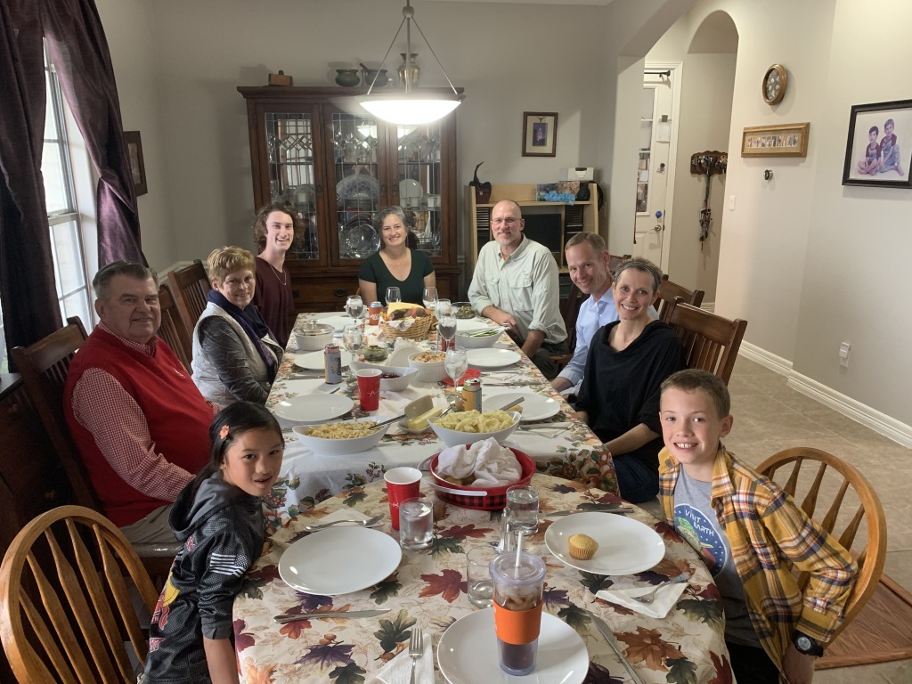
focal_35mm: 26
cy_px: 342
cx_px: 456
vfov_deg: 53.1
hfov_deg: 67.3
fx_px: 685
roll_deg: +0.2
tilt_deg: -14.3
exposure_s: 1/60
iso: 320
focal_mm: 4.25
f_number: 1.8
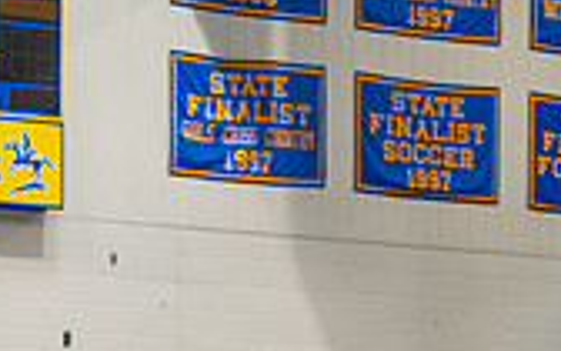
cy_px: 742
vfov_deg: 5.0
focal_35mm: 259
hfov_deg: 8.1
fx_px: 3960
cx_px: 137
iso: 2500
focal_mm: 95
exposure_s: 1/500
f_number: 4
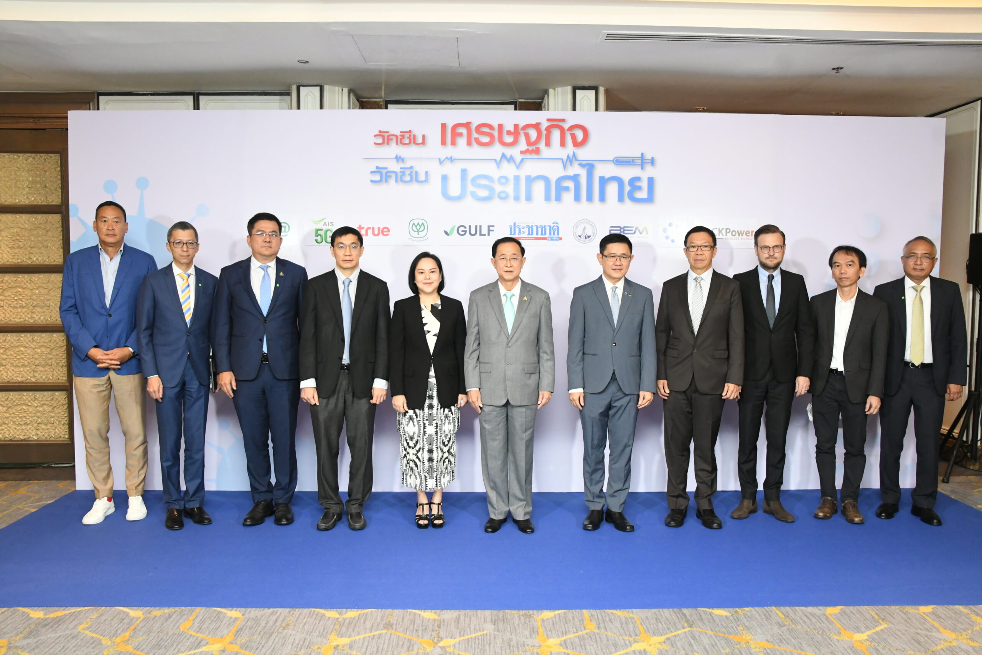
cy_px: 328
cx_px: 491
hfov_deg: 67.4
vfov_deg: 47.9
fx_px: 736
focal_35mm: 27
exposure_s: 1/160
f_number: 5.6
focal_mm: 18
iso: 3200
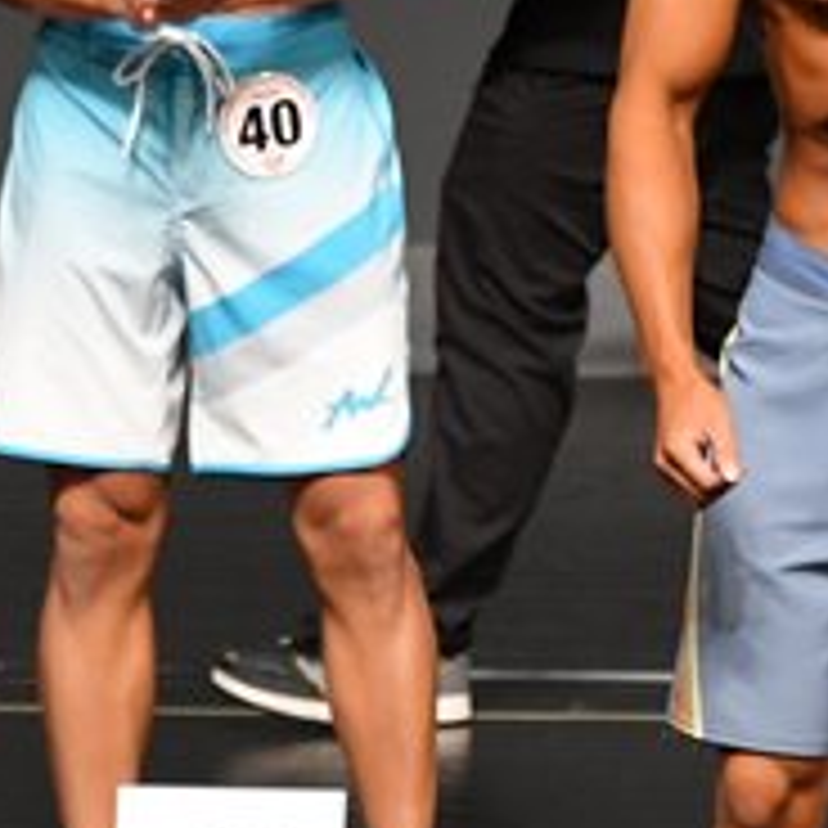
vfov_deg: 1.6
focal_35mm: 1129
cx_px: 1069
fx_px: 30553
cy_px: 400
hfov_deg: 1.6
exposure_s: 1/400
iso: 2500
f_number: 5.6
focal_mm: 210
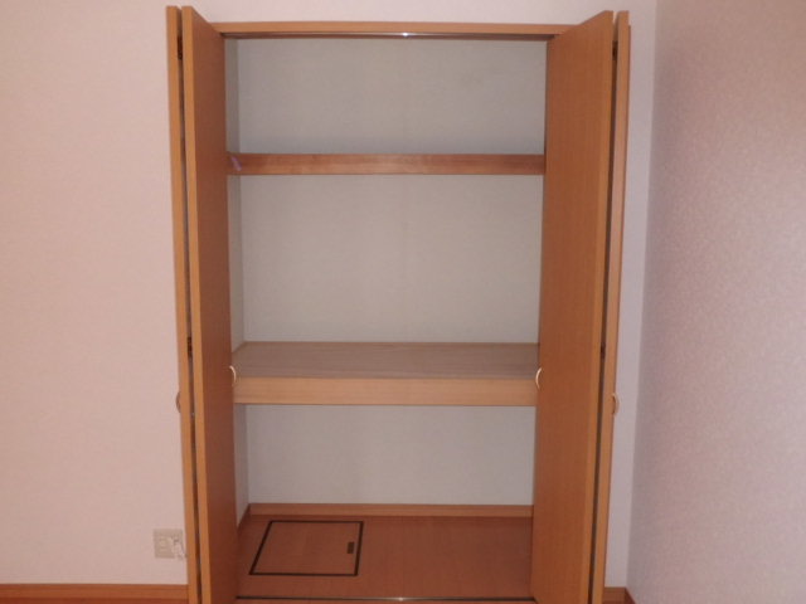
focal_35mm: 26
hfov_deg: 67.3
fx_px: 605
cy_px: 302
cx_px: 403
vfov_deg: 53.1
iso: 200
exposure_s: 1/60
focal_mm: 4.6
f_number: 3.2
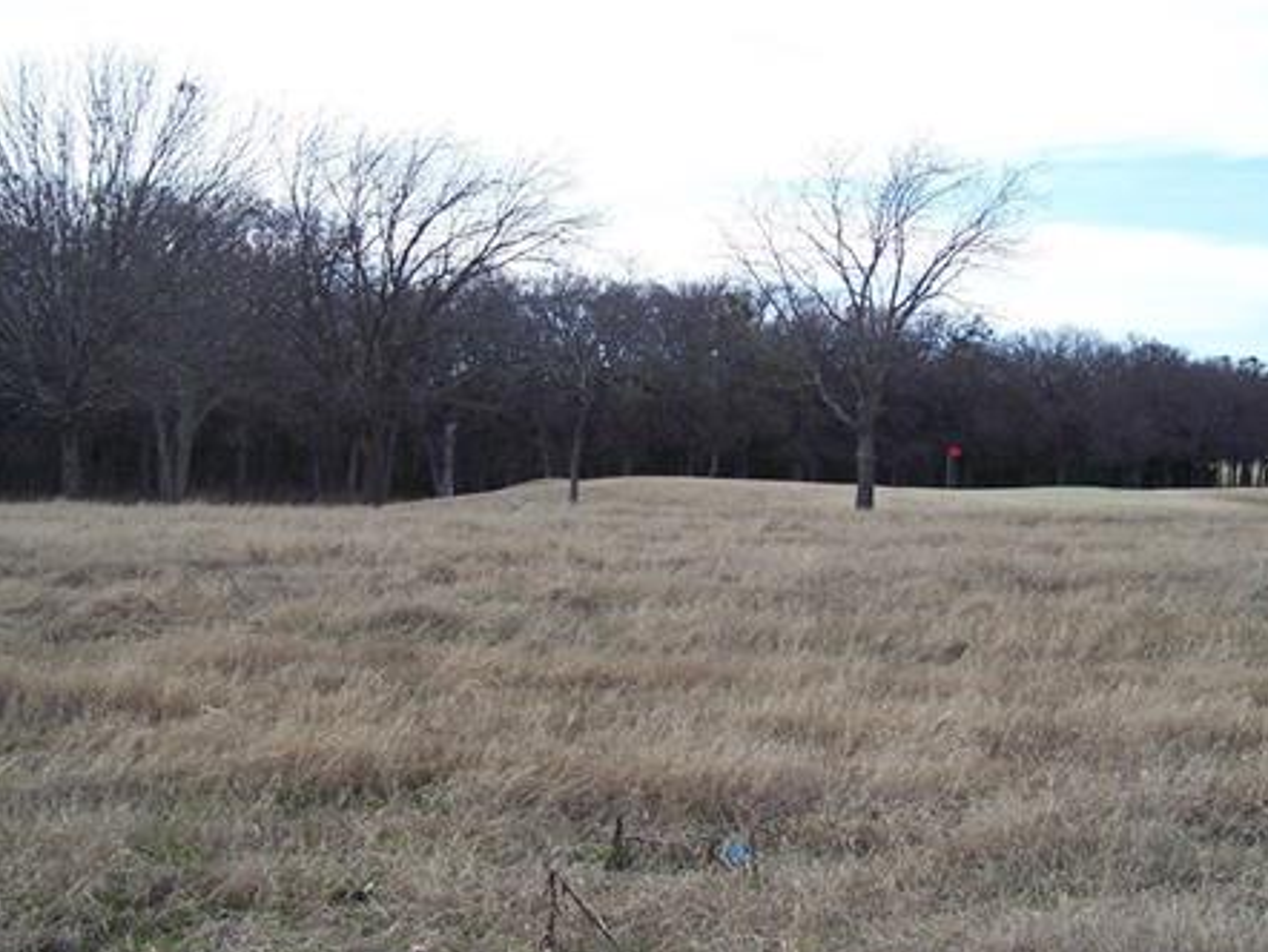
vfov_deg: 26.6
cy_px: 479
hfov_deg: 34.9
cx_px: 686
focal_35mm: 55
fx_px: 2016
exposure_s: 1/640
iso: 80
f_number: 2.8
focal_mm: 6.3
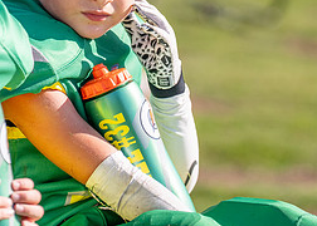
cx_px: 102
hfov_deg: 4.5
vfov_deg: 3.2
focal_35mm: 446
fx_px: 4015
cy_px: -13
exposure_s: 1/4000
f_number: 2.8
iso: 250
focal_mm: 171
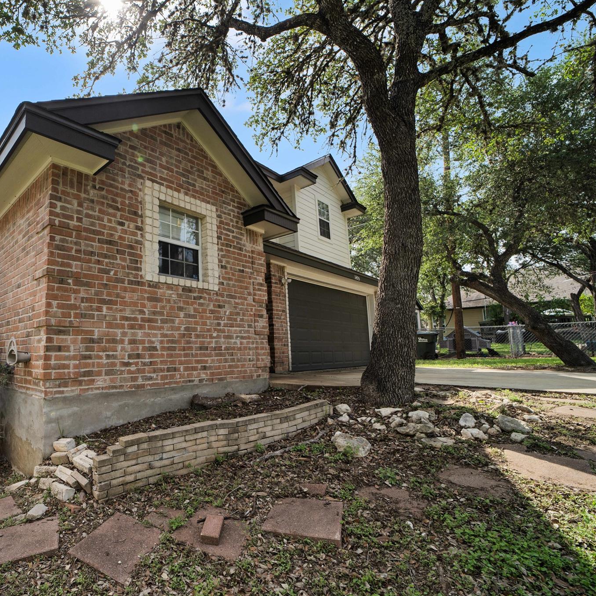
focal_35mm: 18
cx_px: 169
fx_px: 351
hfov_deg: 76.3
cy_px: 298
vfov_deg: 80.7
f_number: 8
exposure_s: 1/250
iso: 200
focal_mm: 14
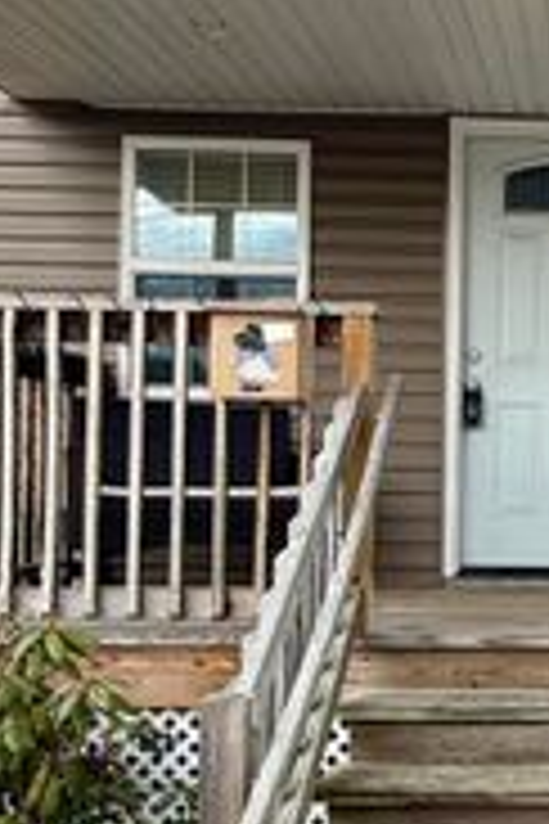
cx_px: 666
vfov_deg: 37.4
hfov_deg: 23.3
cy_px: 480
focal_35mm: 53
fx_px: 1212
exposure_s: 1/290
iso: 50
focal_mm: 2.22
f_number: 2.2
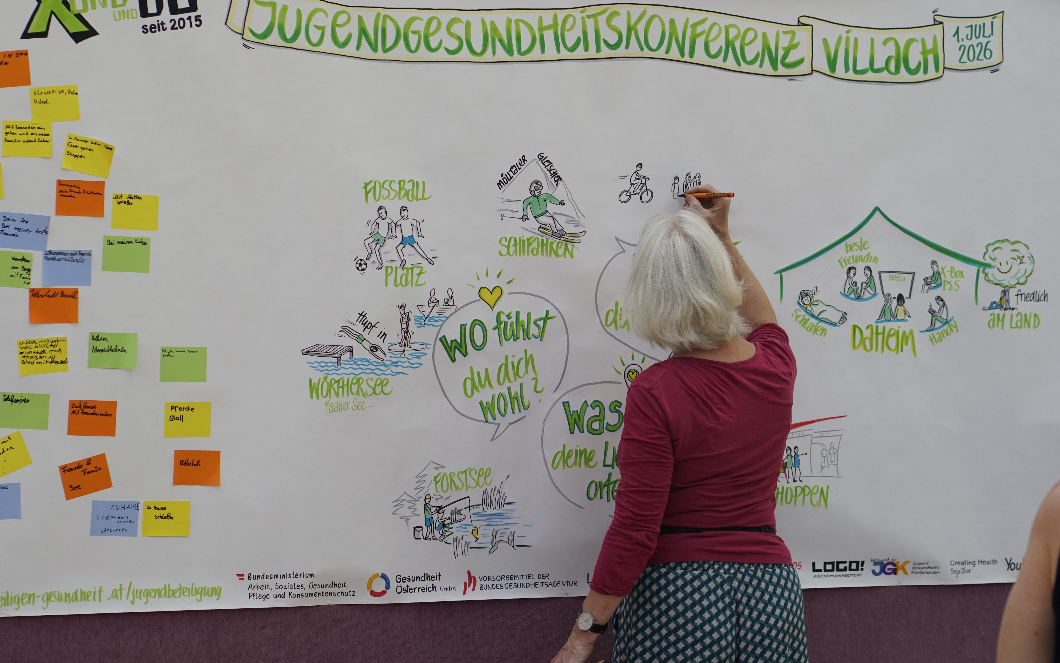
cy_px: 317
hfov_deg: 16.0
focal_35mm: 131
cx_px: 532
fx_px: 3770
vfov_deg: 10.0
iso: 640
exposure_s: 1/200
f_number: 4
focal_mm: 85
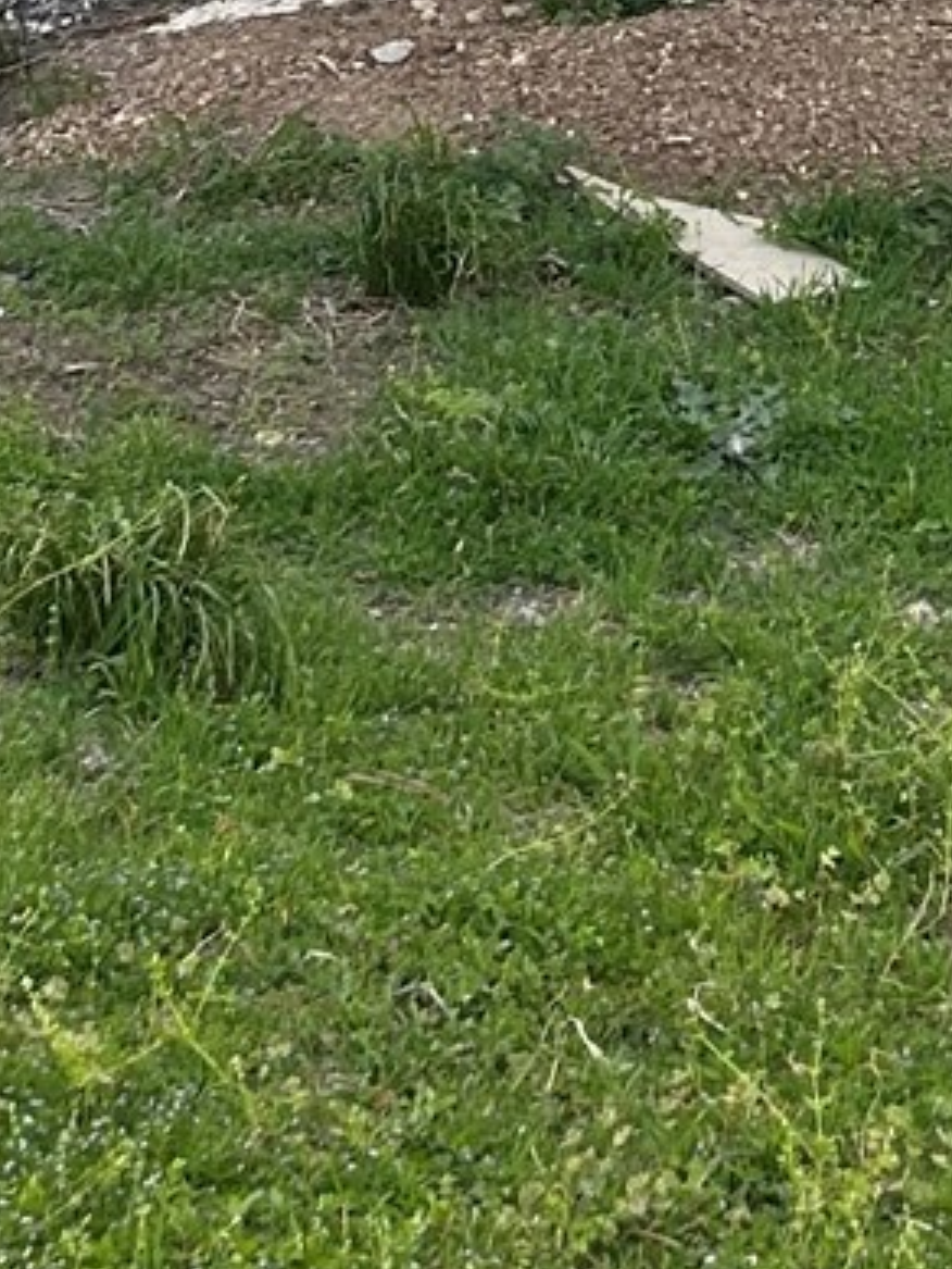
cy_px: -577
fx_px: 5021
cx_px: 763
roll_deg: +1.1
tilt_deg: -6.7
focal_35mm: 137
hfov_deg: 10.8
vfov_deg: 13.6
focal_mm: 5.7
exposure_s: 1/866
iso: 50
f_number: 1.5
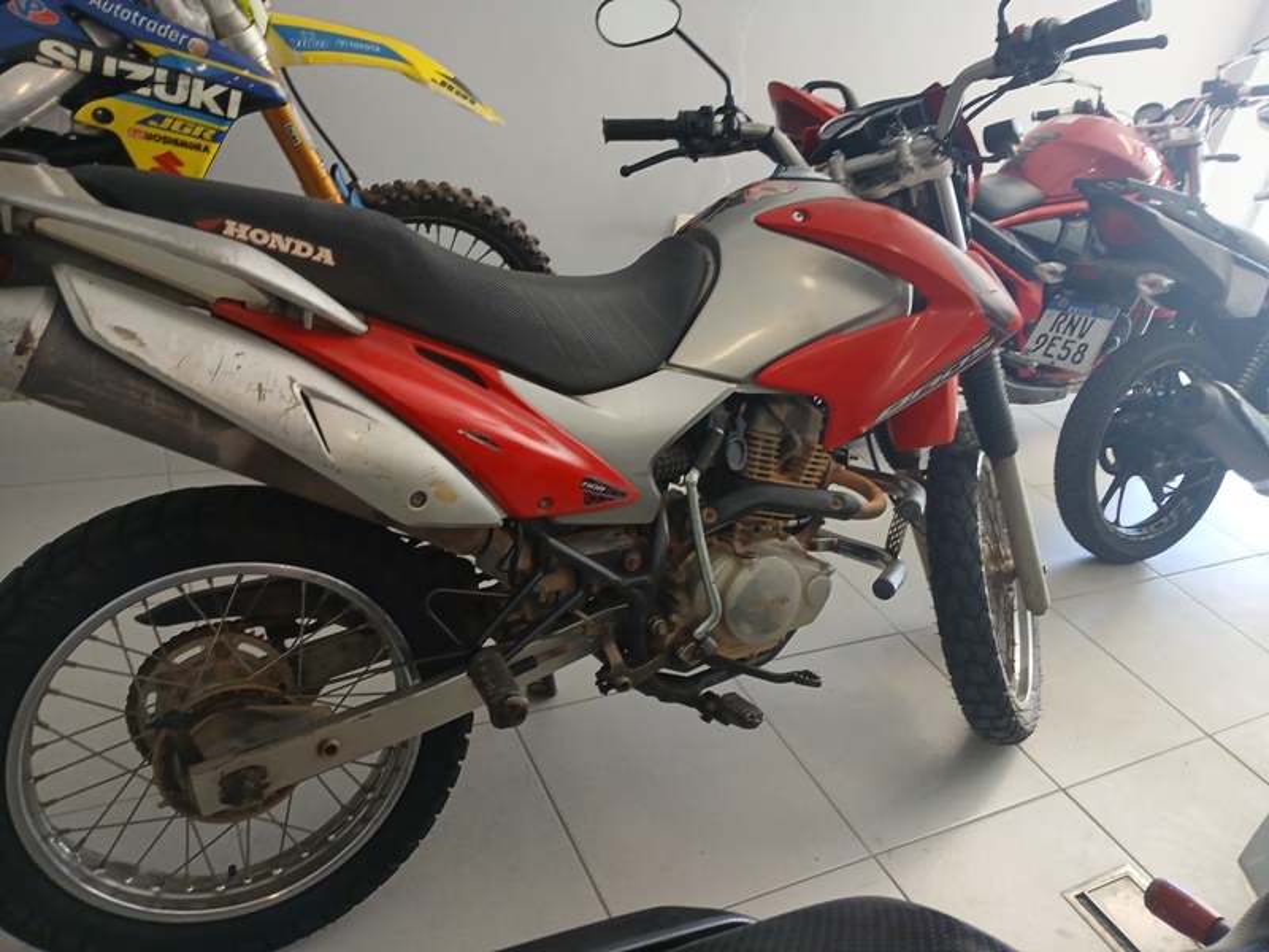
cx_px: 634
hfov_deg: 67.3
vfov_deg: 53.1
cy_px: 476
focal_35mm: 26
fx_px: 953
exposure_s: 1/60
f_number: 1.8
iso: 200
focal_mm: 3.98
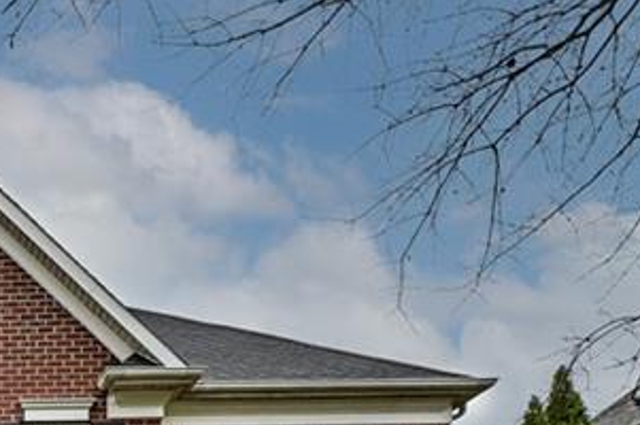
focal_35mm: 51
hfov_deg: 29.9
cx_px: -217
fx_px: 906
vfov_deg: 21.7
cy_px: 653
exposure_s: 1/400
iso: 1000
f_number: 11
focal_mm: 15
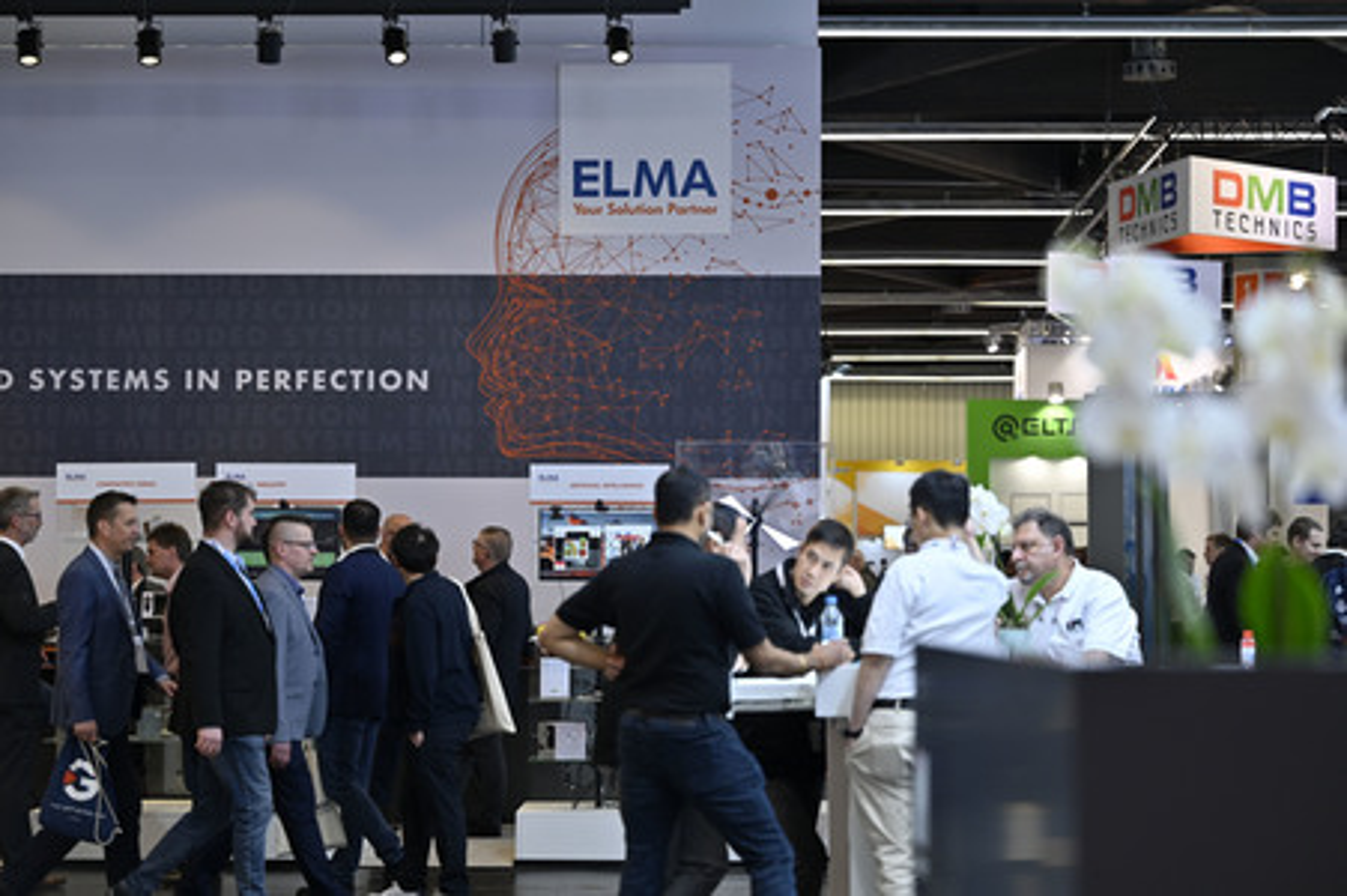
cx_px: 674
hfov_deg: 23.4
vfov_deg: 15.7
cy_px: 448
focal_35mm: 87
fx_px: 3253
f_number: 2.8
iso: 250
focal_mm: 87
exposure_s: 1/250
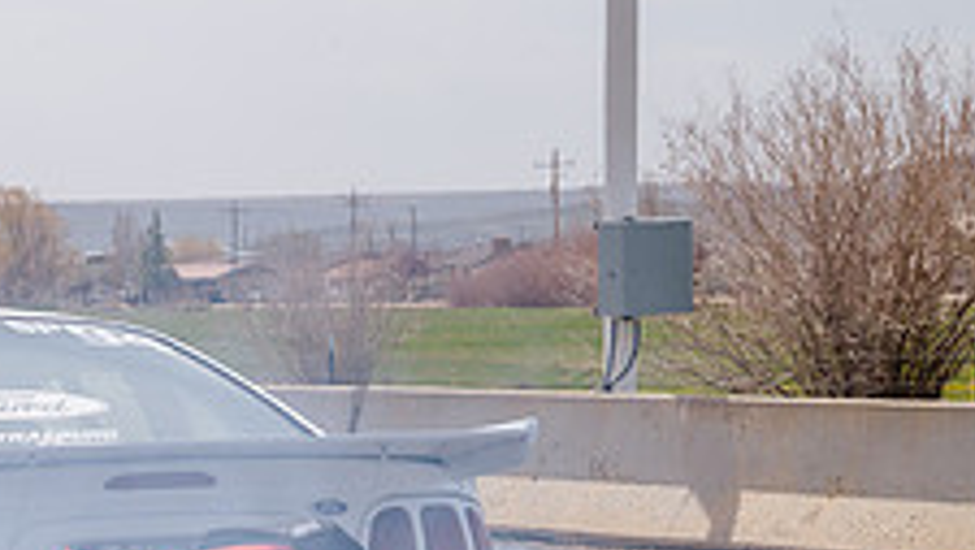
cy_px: 550
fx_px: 4606
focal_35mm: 178
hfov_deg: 11.8
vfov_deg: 6.8
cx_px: -234
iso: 200
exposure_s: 1/500
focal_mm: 66
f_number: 10
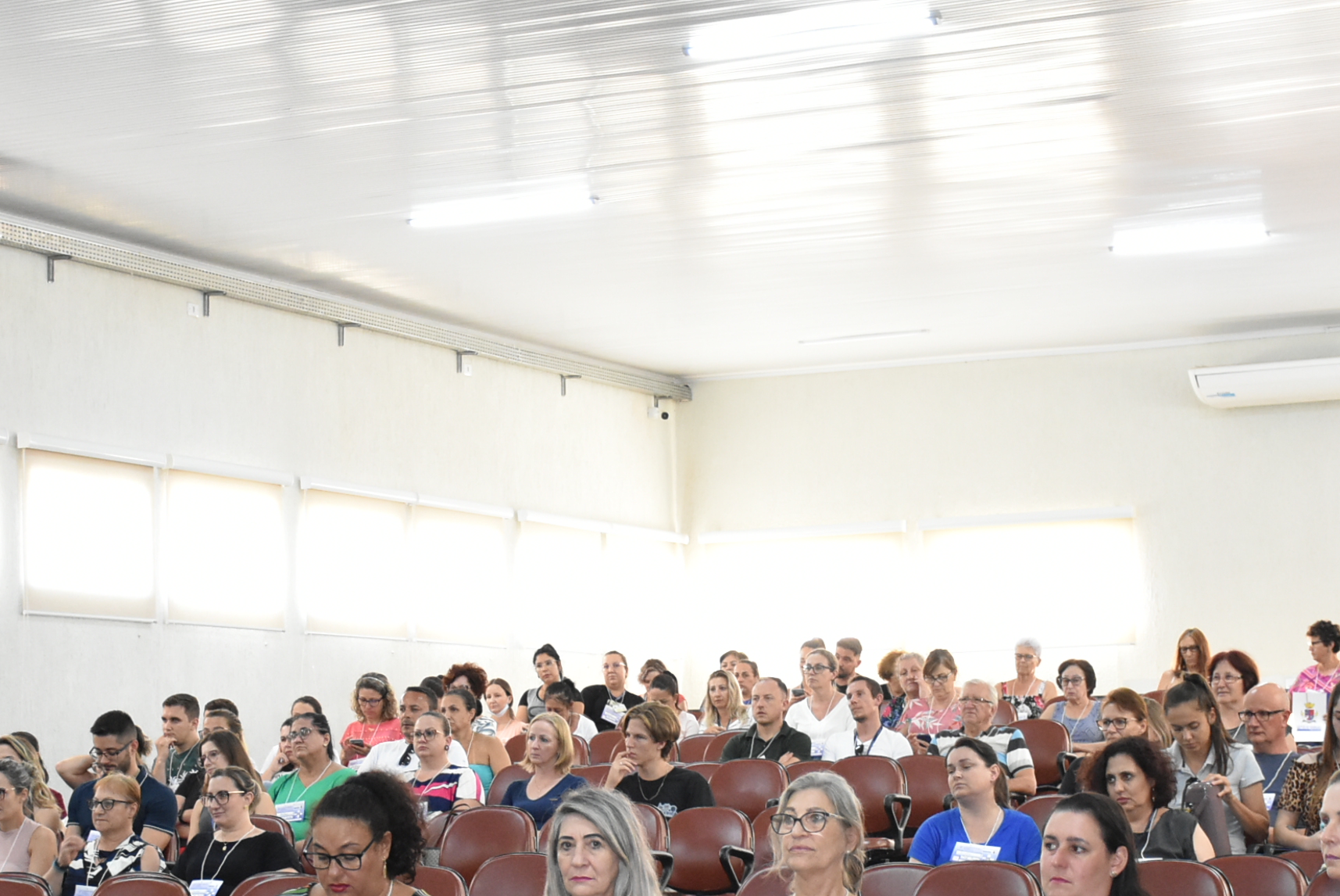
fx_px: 3315
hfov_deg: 22.8
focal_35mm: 89
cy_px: 629
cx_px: 606
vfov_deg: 15.3
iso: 2500
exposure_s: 1/60
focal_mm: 34
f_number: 4.2
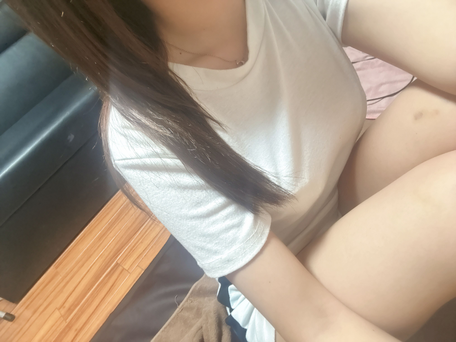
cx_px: 228
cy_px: 171
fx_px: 303
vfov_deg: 58.9
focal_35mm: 23
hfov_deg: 73.9
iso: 800
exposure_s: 1/16
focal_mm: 2.69
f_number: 1.9
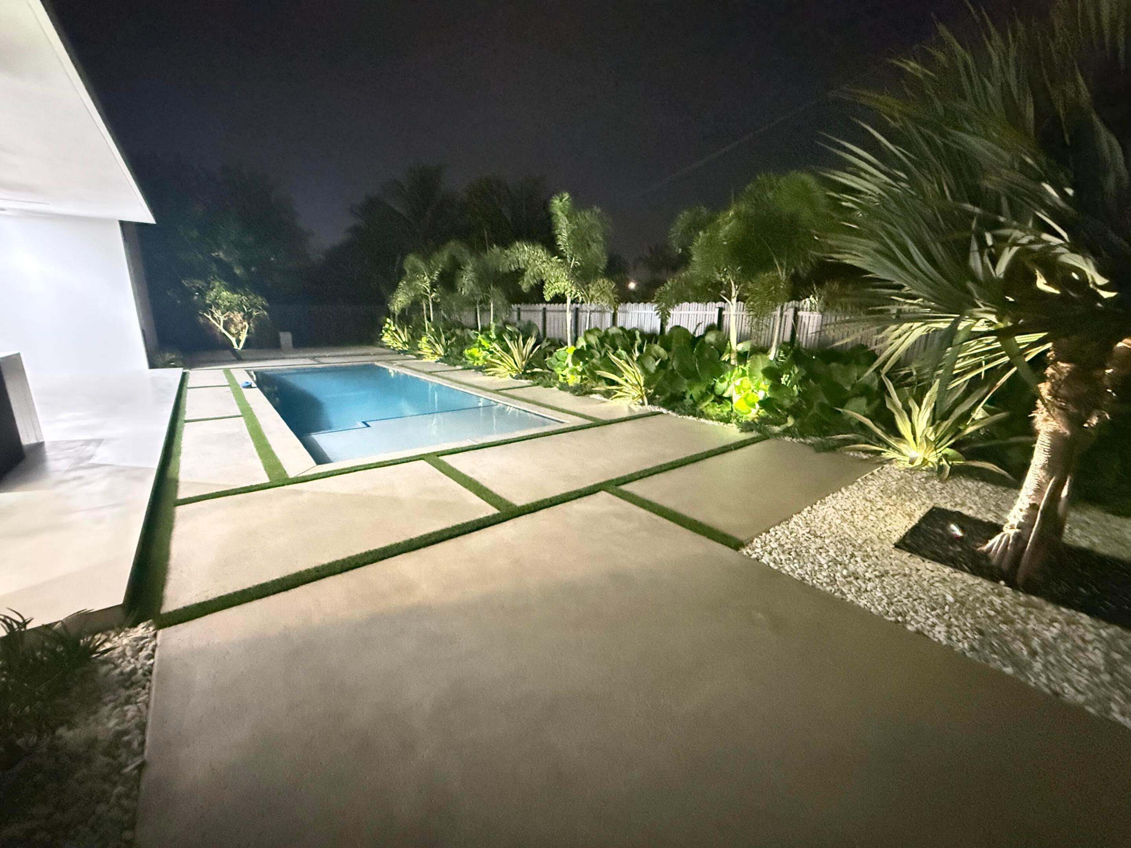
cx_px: 566
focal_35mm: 14
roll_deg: -0.4
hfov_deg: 102.1
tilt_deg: -12.8
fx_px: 457
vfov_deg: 85.7
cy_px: 424
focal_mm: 2.22
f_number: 2.2
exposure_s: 1/24
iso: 5000
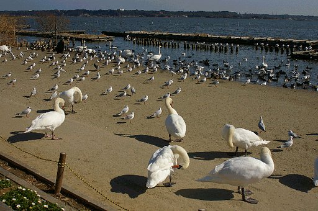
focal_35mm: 42
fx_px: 371
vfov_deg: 31.8
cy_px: 106
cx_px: 159
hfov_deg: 46.5
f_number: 9.5
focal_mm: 28
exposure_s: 1/1000
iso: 200
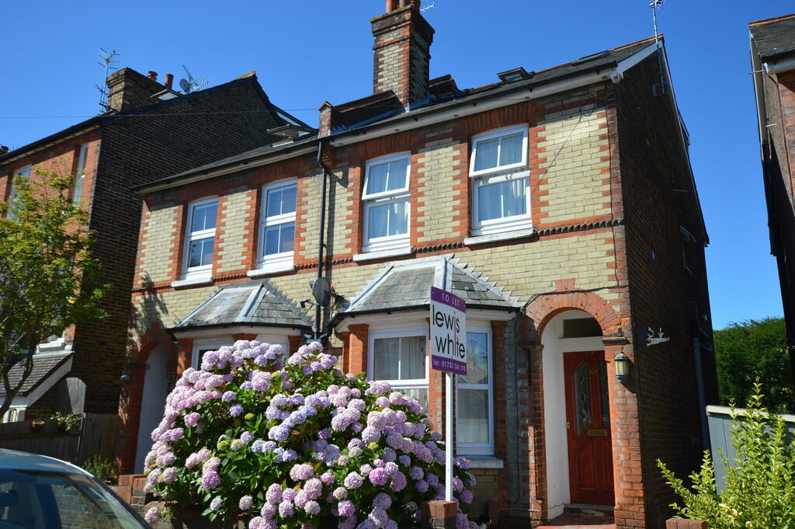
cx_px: 398
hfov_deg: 62.0
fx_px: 662
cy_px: 264
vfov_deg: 43.5
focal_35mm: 30
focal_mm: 20
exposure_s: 1/250
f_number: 8
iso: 100
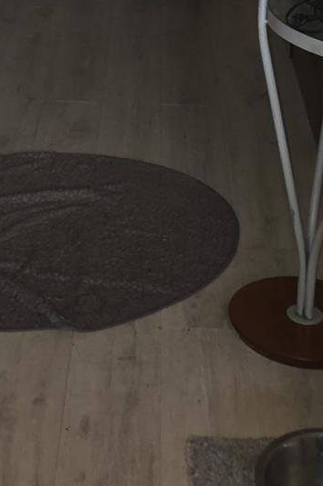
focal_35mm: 91
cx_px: 69
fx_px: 1226
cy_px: -166
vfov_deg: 20.3
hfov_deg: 14.9
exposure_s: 1/12
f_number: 1.7
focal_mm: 6.3
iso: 160
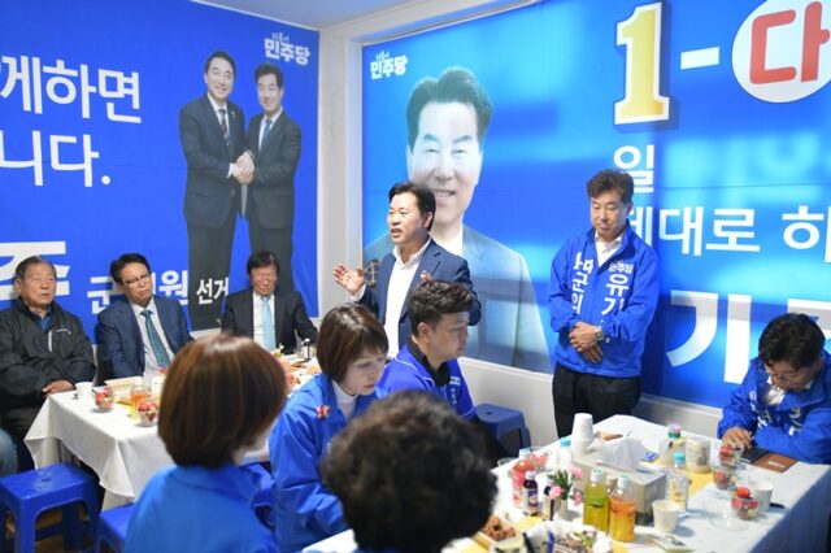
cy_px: 276
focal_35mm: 29
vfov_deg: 44.9
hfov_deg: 63.7
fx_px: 669
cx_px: 416
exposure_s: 1/250
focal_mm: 29
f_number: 2.8
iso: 2500
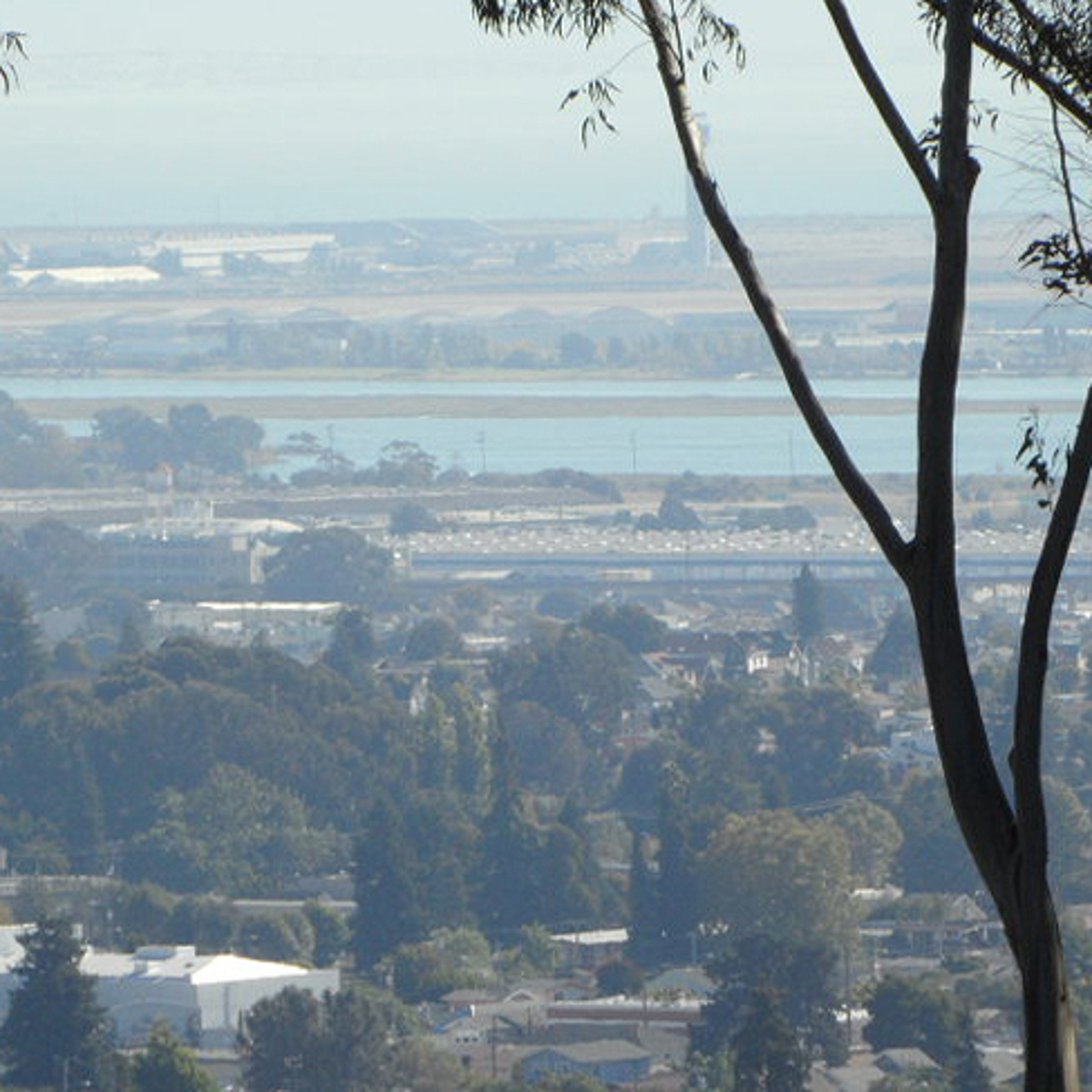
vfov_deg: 3.4
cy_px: 425
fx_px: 18630
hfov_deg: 3.4
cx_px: 517
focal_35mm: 522
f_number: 5.8
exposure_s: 1/350
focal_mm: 58.5
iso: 80
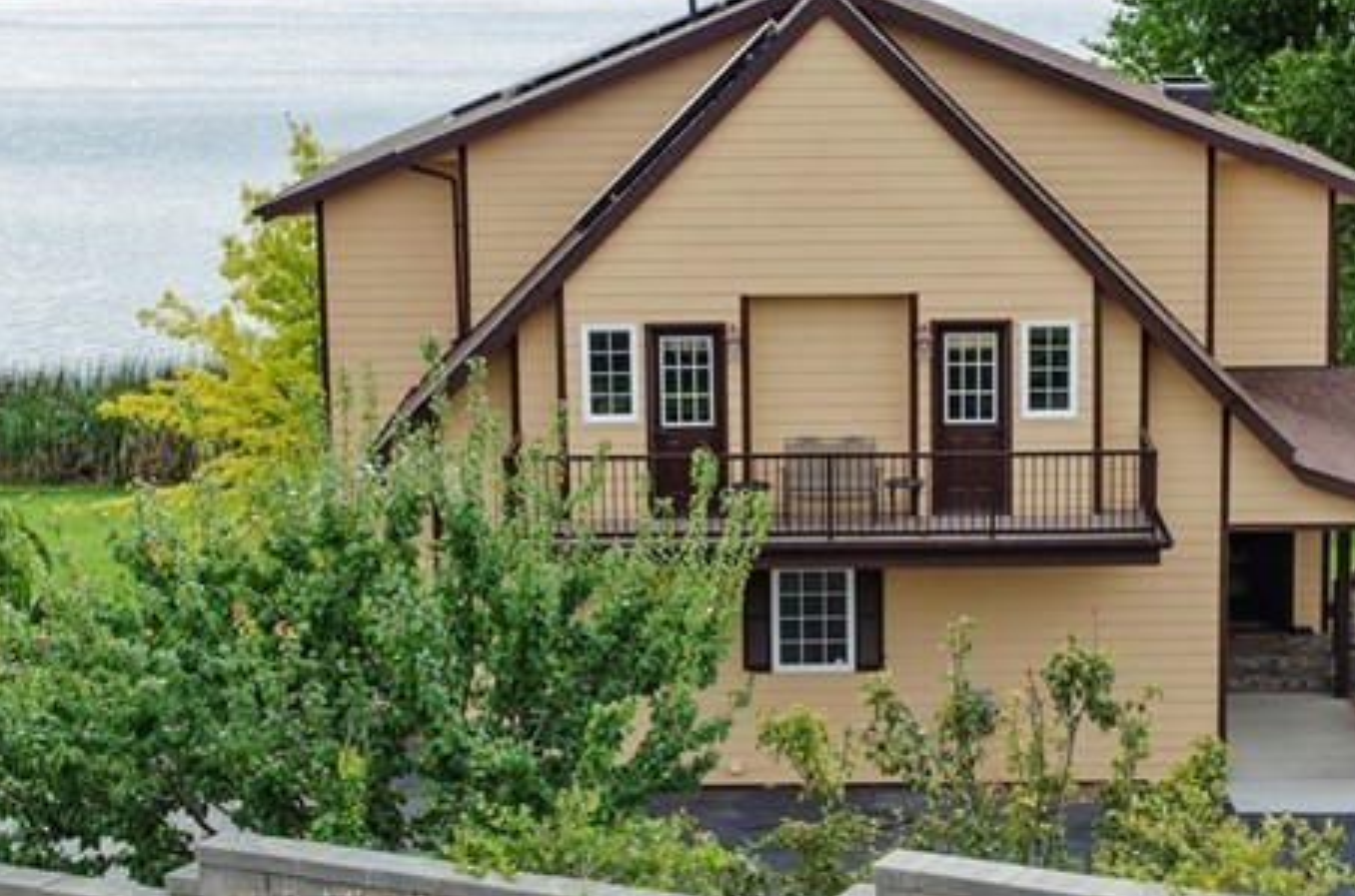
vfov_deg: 16.0
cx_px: 827
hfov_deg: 23.9
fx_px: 3191
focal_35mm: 85
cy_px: 454
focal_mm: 40
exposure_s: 1/250
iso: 200
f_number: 8
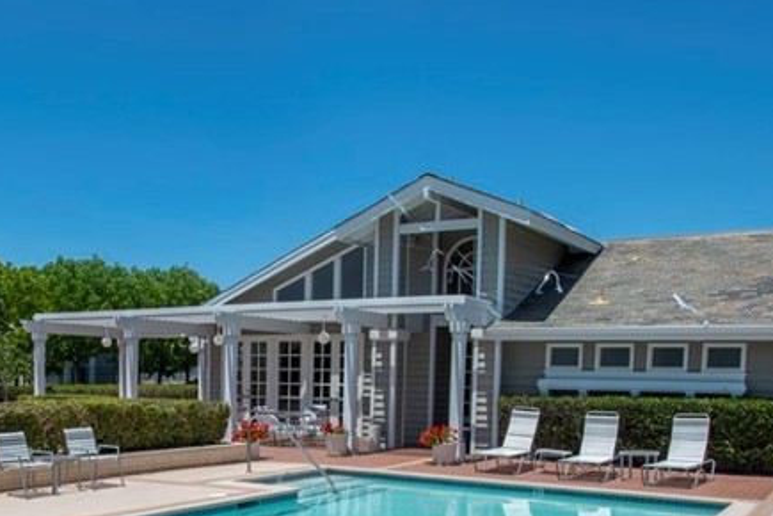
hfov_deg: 47.5
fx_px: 859
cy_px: 456
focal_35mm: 40
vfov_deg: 31.9
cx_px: 245
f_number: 9
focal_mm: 17
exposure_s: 1/200
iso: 50
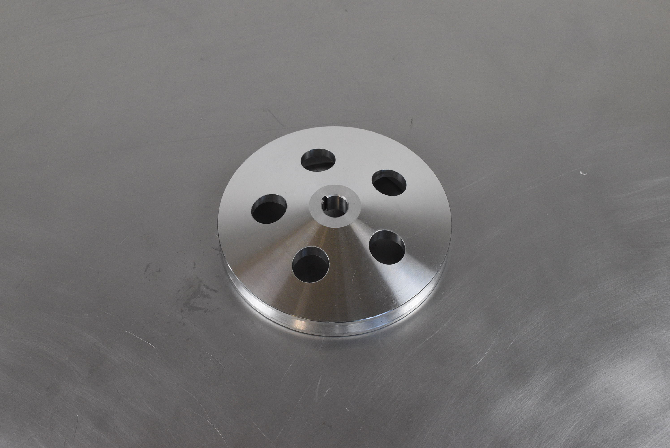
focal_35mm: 60
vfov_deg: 22.7
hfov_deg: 33.4
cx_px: 335
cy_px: 224
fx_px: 1117
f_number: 9
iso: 1250
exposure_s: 1/160
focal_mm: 40
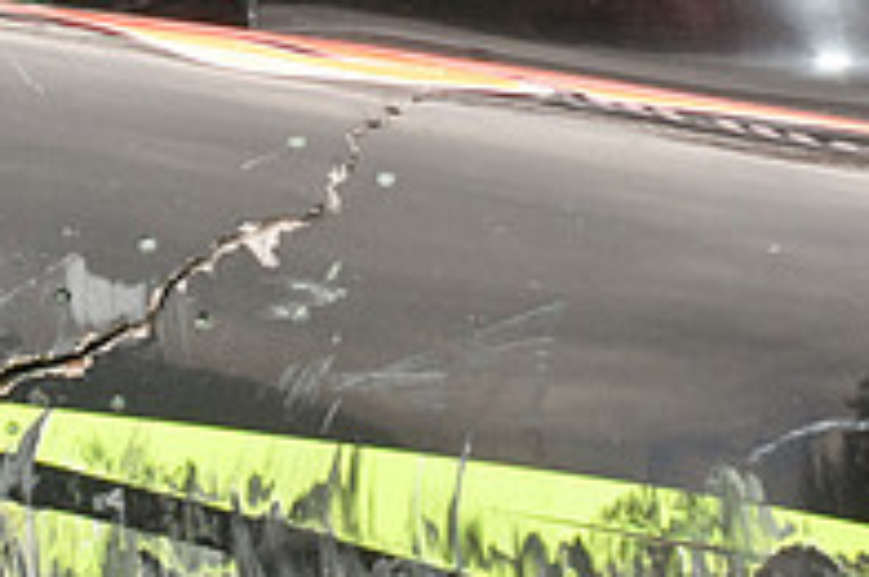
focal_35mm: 222
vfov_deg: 6.1
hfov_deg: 9.3
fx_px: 5350
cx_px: 208
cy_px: -73
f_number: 11
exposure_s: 1/100
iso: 800
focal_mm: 50
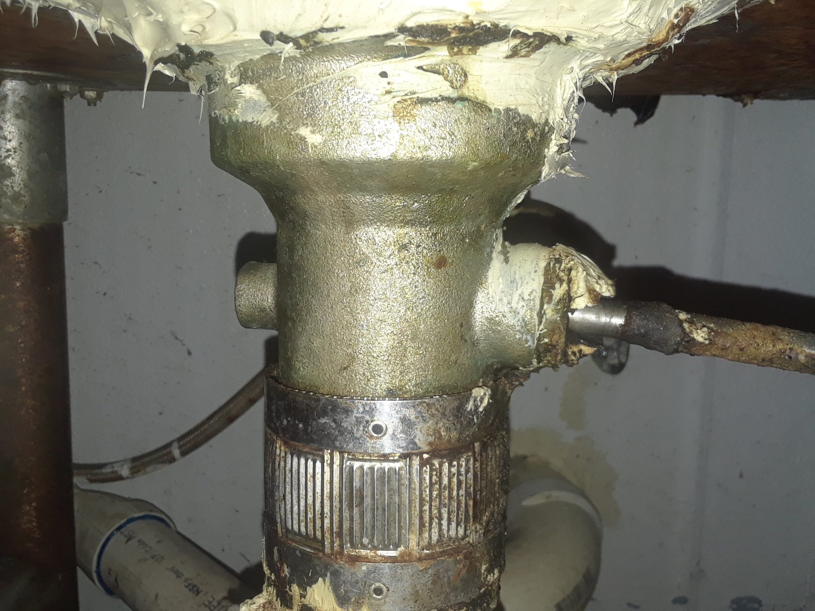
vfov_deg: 46.8
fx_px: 706
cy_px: 306
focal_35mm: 30
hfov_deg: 60.0
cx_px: 408
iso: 40
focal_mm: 2.47
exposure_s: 1/107
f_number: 1.9
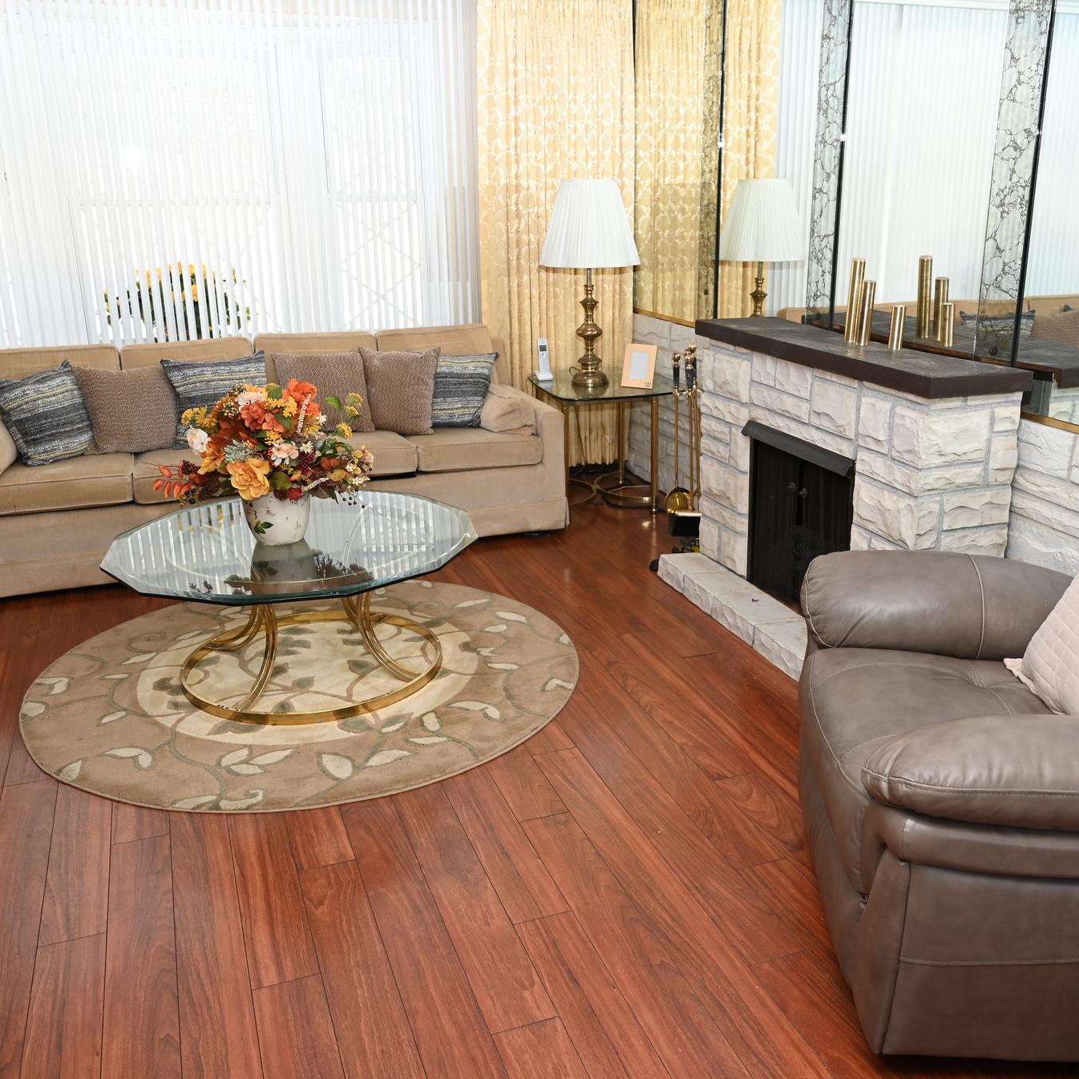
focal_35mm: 32
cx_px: 601
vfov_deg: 51.6
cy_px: 543
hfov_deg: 51.5
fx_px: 1116
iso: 400
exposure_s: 1/40
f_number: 5
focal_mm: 24.5
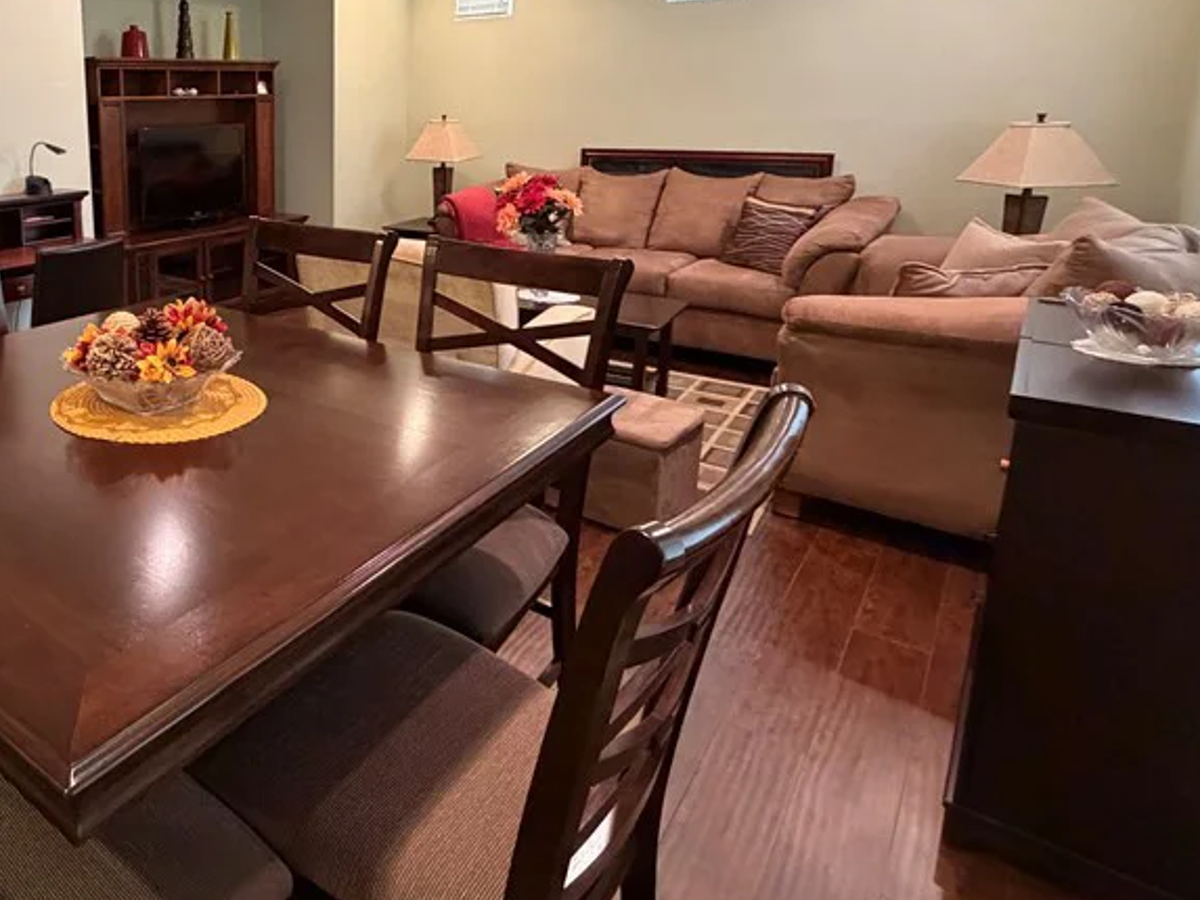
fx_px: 867
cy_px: 272
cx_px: 232
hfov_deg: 63.2
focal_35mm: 25
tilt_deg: -11.6
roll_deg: +1.6
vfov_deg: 53.4
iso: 800
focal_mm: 2.22
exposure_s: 1/60
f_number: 2.2
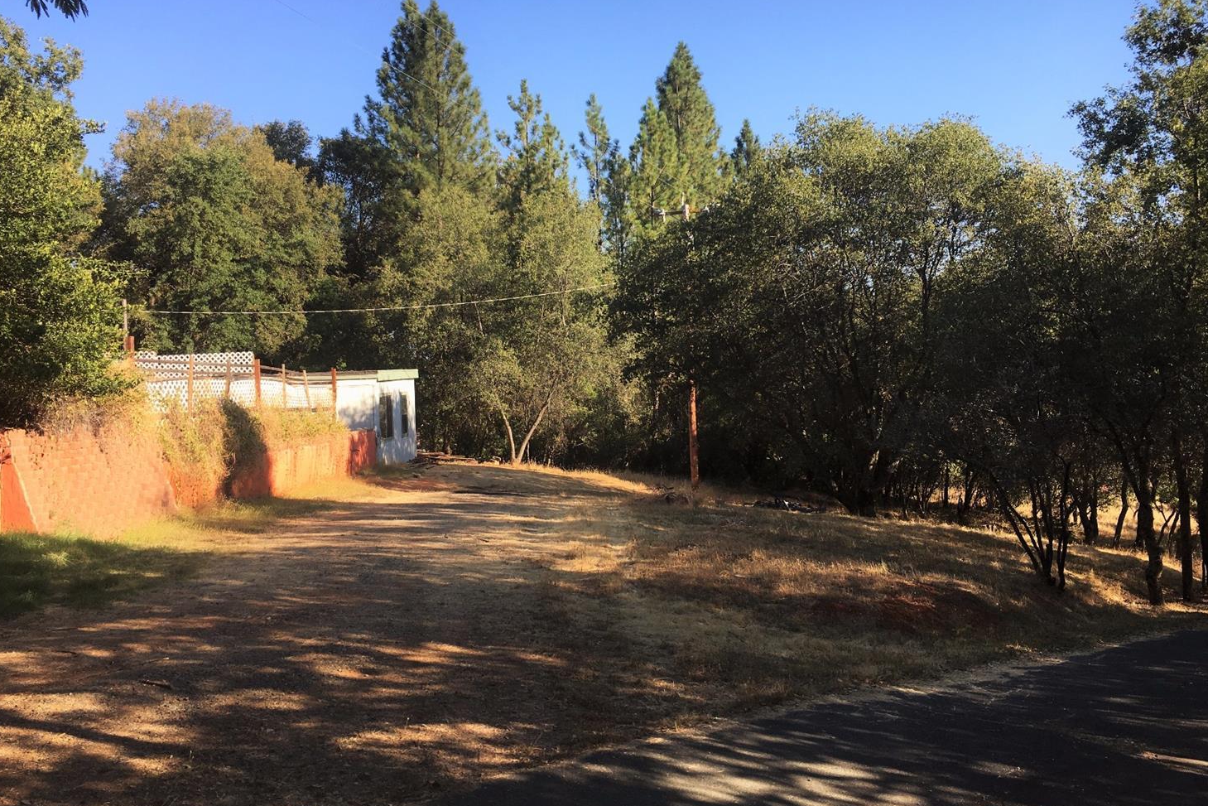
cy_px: 389
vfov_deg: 42.3
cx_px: 599
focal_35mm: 31
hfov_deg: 60.3
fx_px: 1040
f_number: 2.2
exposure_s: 1/680
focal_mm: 4.15
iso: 25
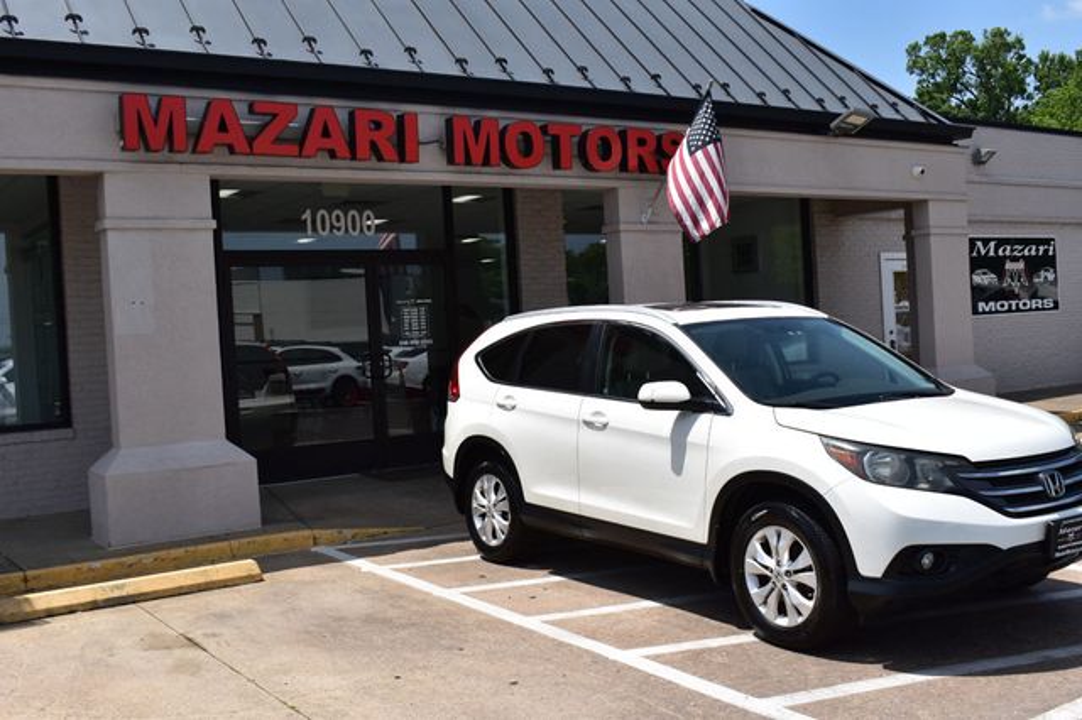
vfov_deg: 35.5
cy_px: 360
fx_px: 1126
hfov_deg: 51.3
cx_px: 541
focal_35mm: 38
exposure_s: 1/500
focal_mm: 25
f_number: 11
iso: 250
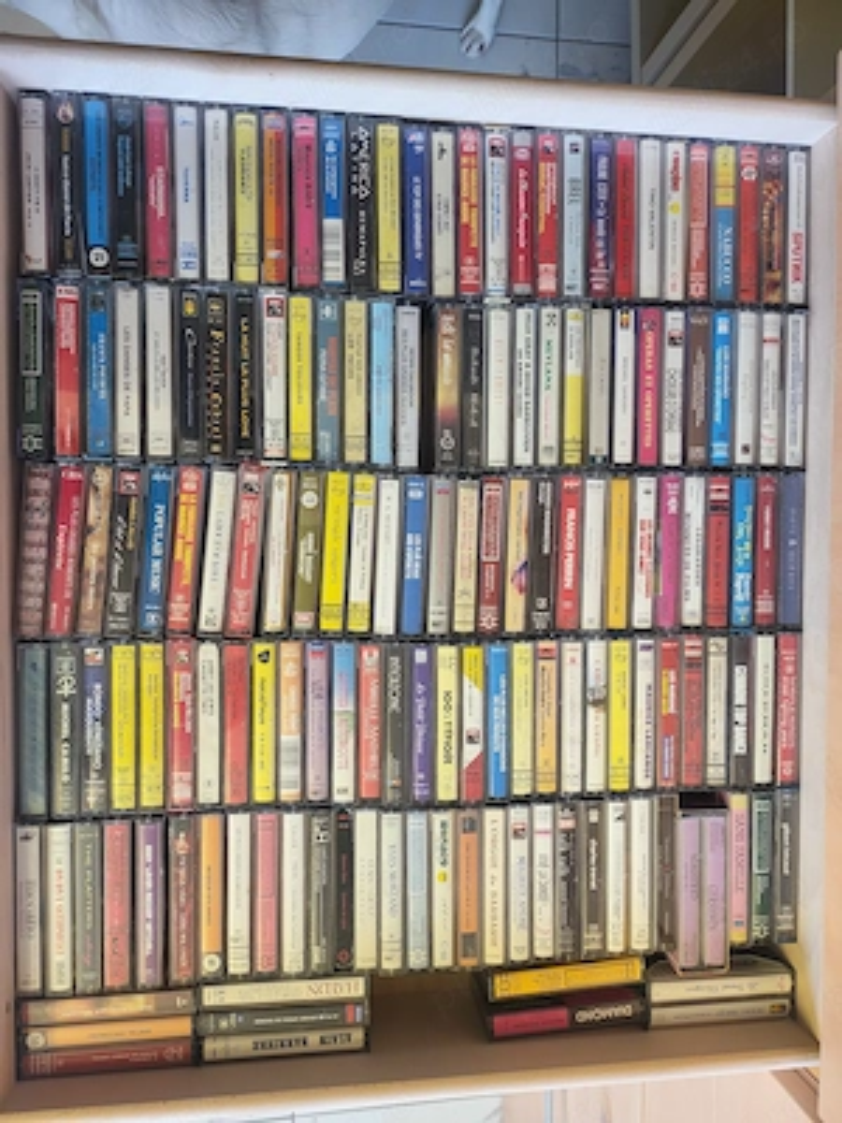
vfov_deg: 71.6
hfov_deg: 56.8
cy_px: 562
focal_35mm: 24
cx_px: 421
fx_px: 778
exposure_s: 1/100
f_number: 1.8
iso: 250
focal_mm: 5
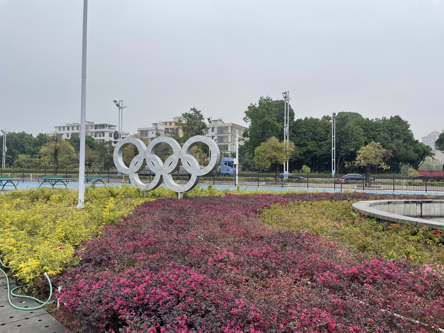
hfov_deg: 67.3
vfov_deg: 53.1
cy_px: 166
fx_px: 333
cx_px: 222
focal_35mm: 26
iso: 32
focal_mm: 4.2
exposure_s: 1/1642
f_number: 1.6
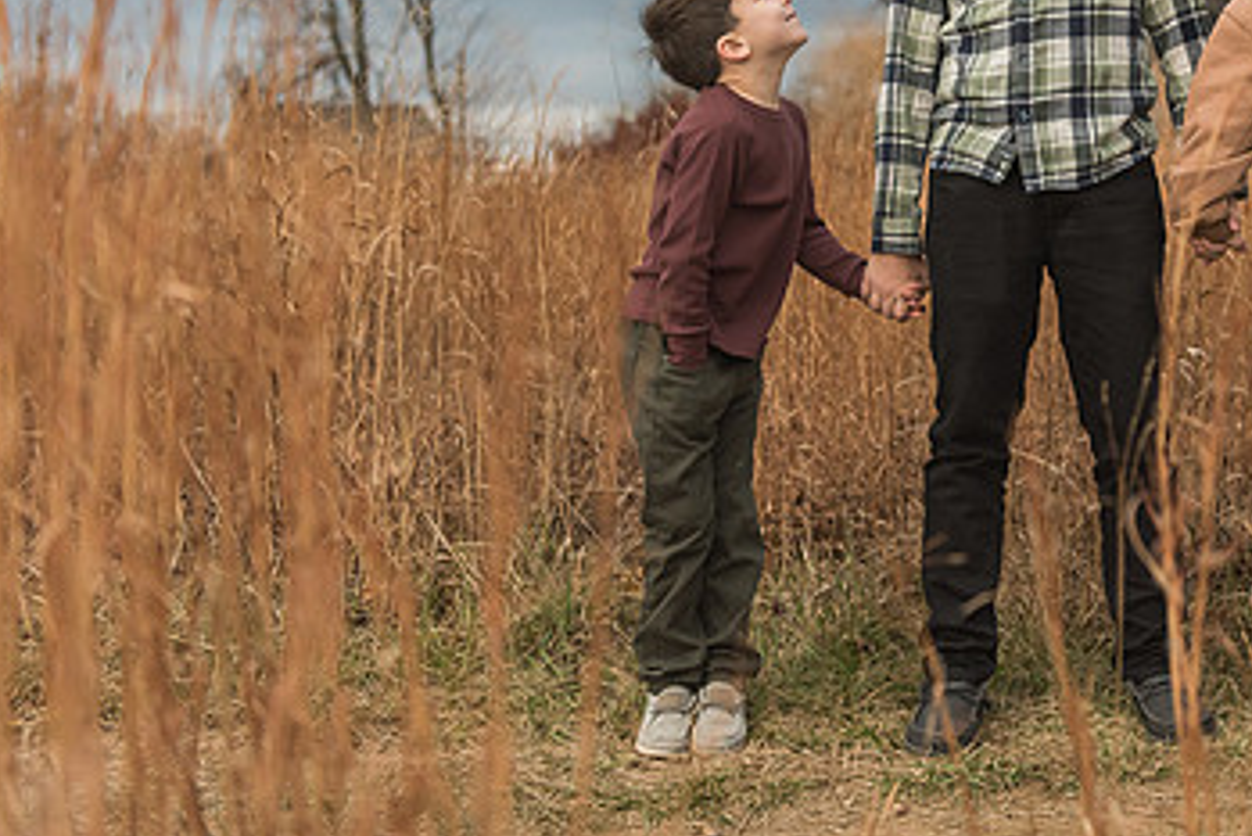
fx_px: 2435
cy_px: 150
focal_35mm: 70
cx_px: 1022
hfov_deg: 28.2
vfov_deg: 19.3
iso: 800
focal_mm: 40
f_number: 3.2
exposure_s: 1/1600
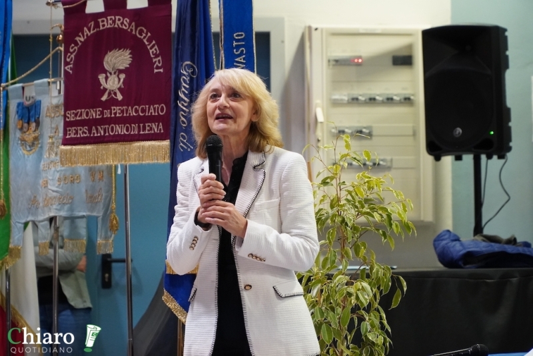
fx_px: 2333
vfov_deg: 8.7
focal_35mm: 158
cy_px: 178
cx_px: 266
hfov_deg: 13.0
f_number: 4.5
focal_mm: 105
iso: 3200
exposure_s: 1/125
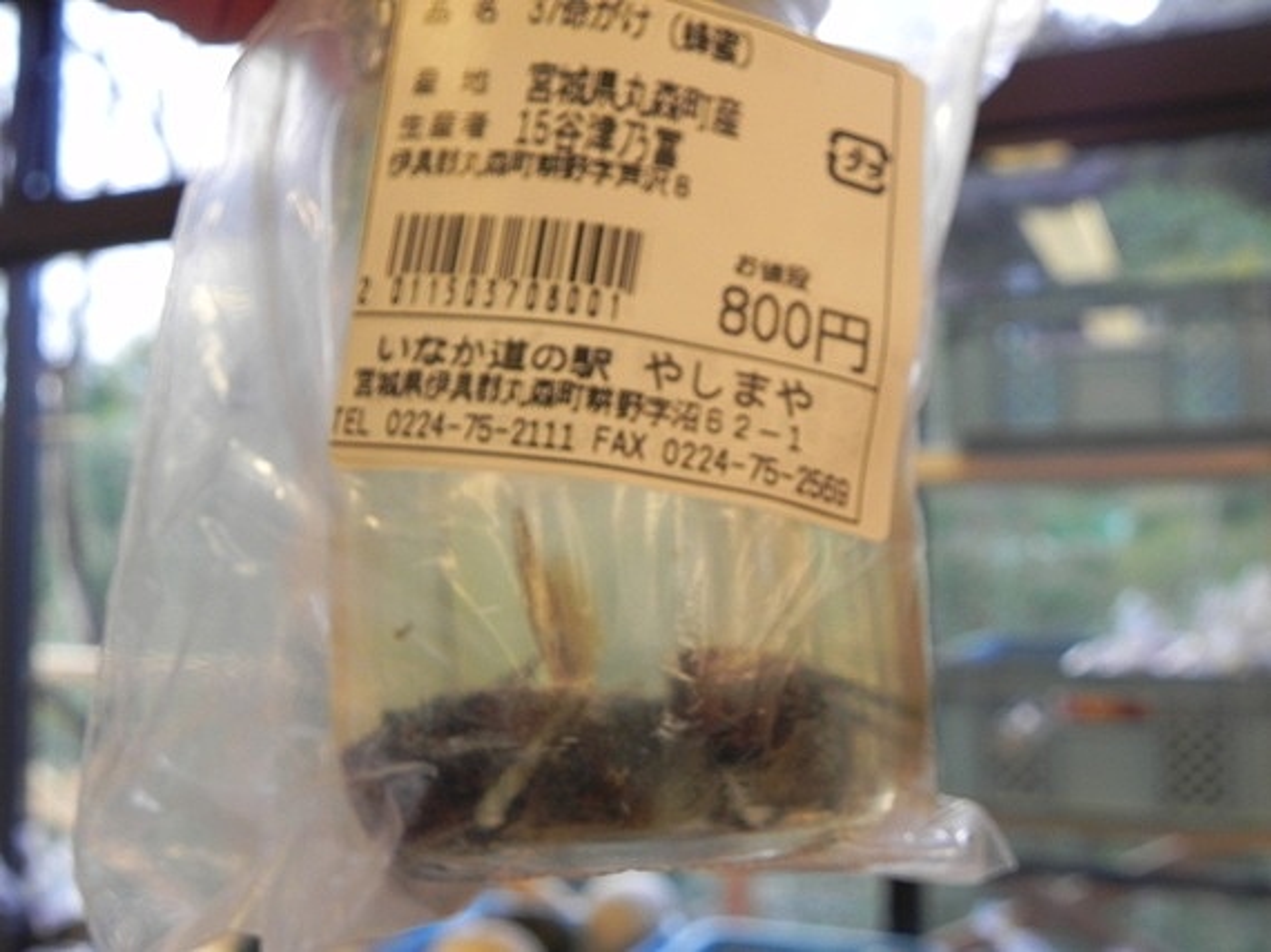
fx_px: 1358
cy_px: 476
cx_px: 636
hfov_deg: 50.2
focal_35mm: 37
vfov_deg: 38.6
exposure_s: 1/89.3
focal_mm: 6.6
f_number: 3.5
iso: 160
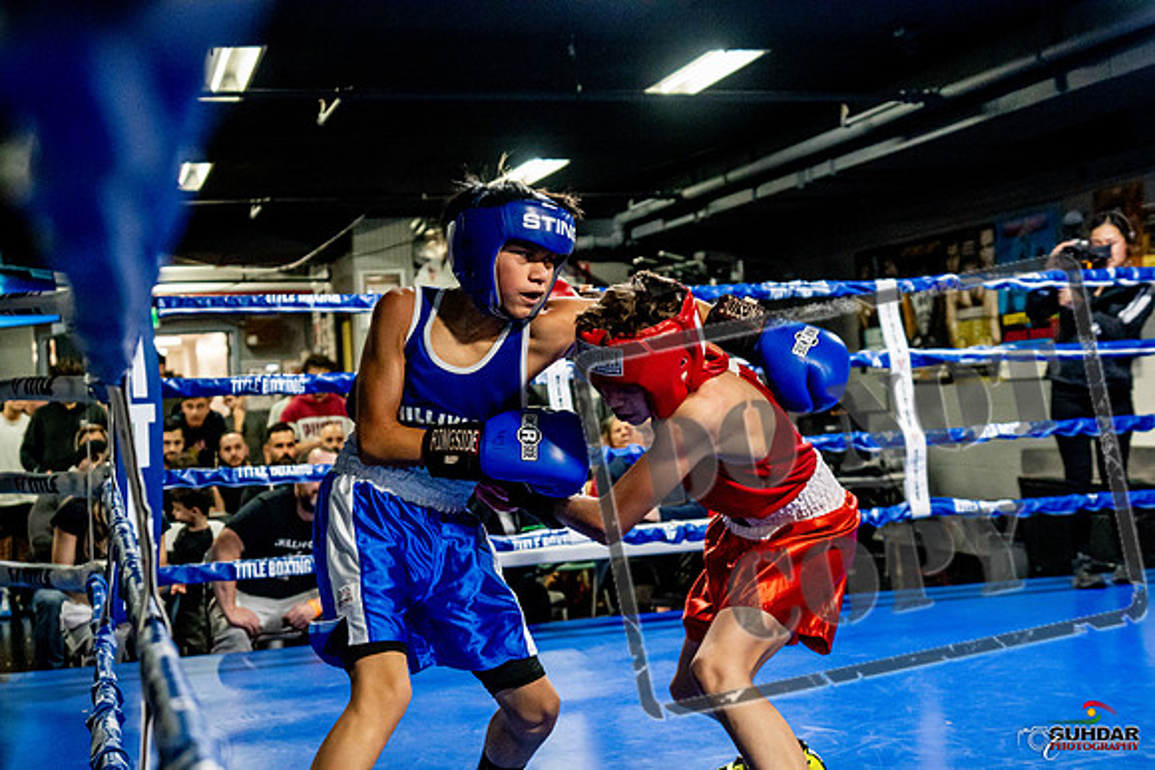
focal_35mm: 52
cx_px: 578
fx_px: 1669
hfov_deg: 38.2
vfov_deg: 26.0
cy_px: 385
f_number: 2.8
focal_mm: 35
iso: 5000
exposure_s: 1/800
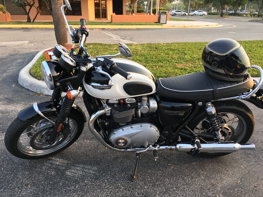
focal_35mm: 29
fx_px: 220
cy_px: 98
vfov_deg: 48.2
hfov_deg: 61.7
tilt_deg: -20.7
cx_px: 132
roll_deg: -0.3
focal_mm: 4.15
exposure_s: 1/120
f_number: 2.2
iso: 25
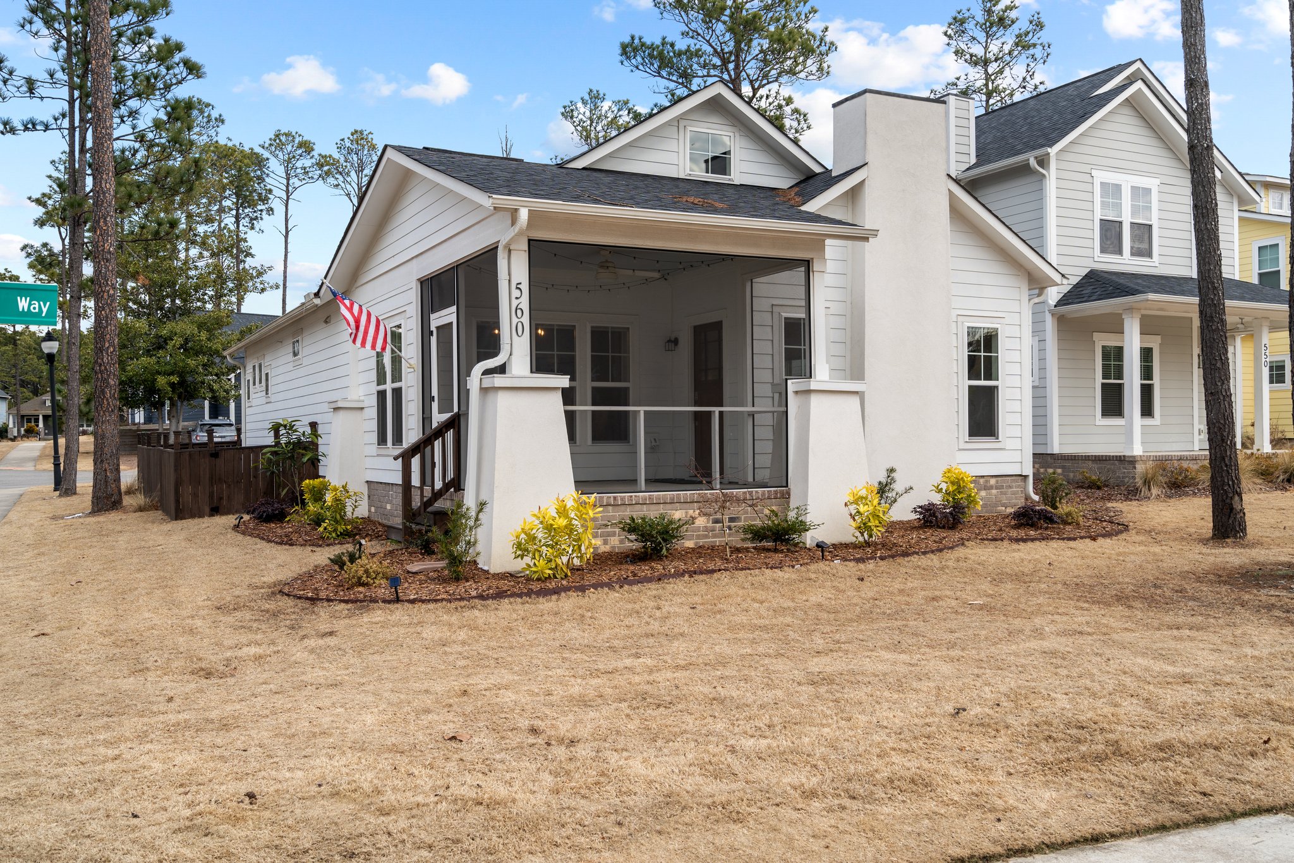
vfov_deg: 42.3
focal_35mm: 31
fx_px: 1114
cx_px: 647
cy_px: 432
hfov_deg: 60.3
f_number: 8
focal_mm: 31
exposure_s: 1/100
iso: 100
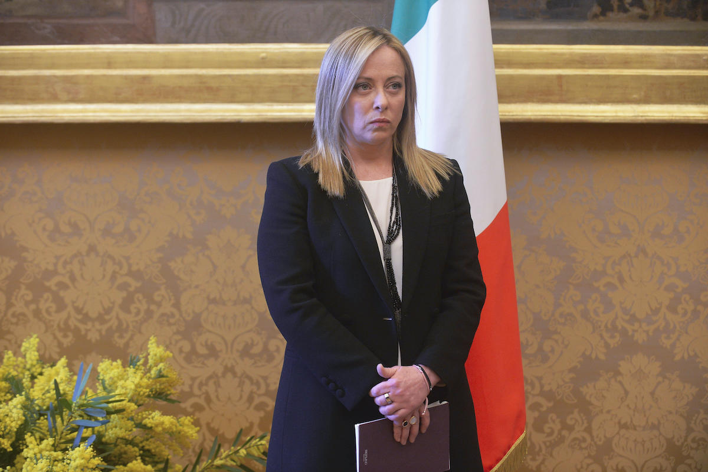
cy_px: 236
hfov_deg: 21.5
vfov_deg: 14.4
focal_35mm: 95
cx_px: 354
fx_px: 1867
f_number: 4
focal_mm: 95
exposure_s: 1/160
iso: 3200
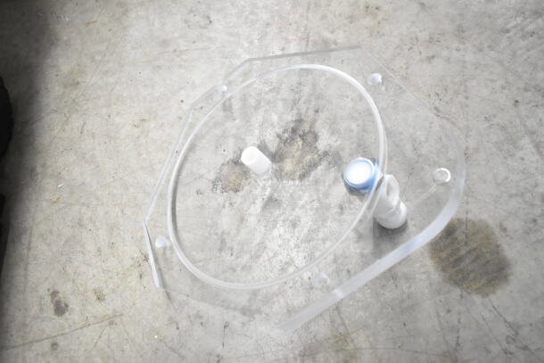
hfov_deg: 67.4
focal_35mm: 27
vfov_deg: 48.0
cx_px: 272
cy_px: 182
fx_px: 408
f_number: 4
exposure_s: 1/60
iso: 1600
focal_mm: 18
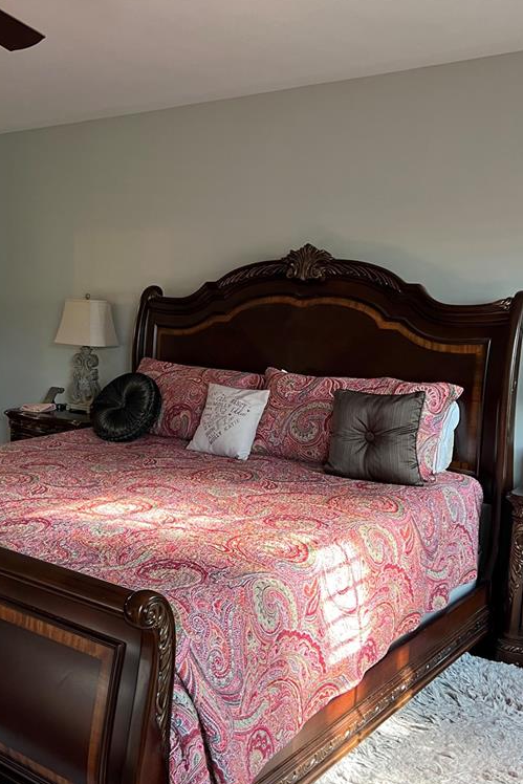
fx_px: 806
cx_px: 208
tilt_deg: -8.7
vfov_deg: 51.9
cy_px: 395
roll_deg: -1.1
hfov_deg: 35.8
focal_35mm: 37
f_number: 1.5
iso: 125
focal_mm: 5.7
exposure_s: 1/64
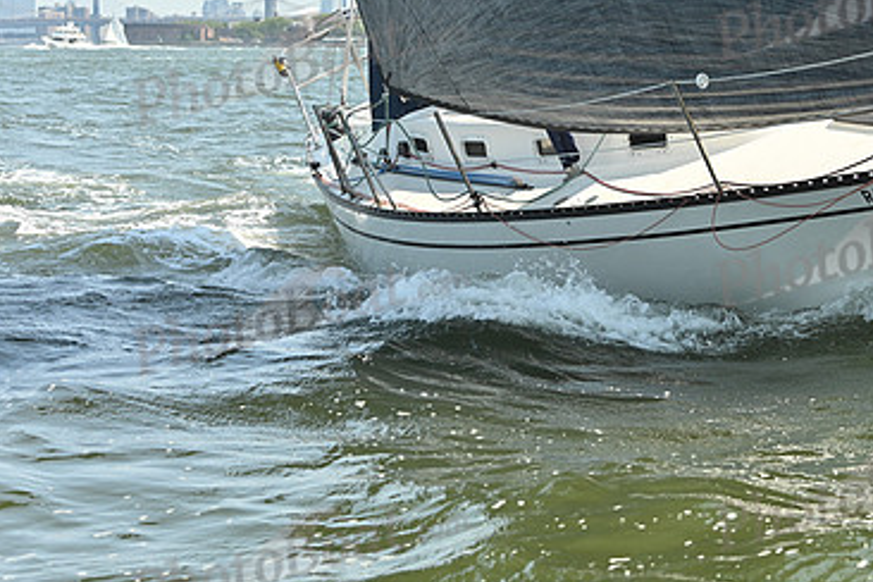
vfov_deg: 12.3
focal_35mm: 111
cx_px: 594
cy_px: 156
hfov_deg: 18.4
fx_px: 2692
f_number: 5.6
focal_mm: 70
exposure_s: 1/1250
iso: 320
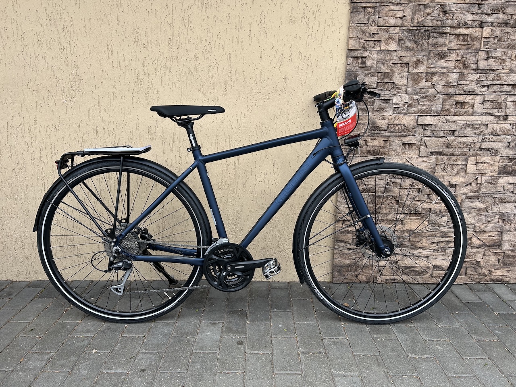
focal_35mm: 26
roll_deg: -0.7
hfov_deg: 67.3
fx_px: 388
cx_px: 258
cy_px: 194
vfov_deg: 53.1
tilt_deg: -13.5
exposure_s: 1/1089
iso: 50
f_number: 1.5
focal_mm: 5.7
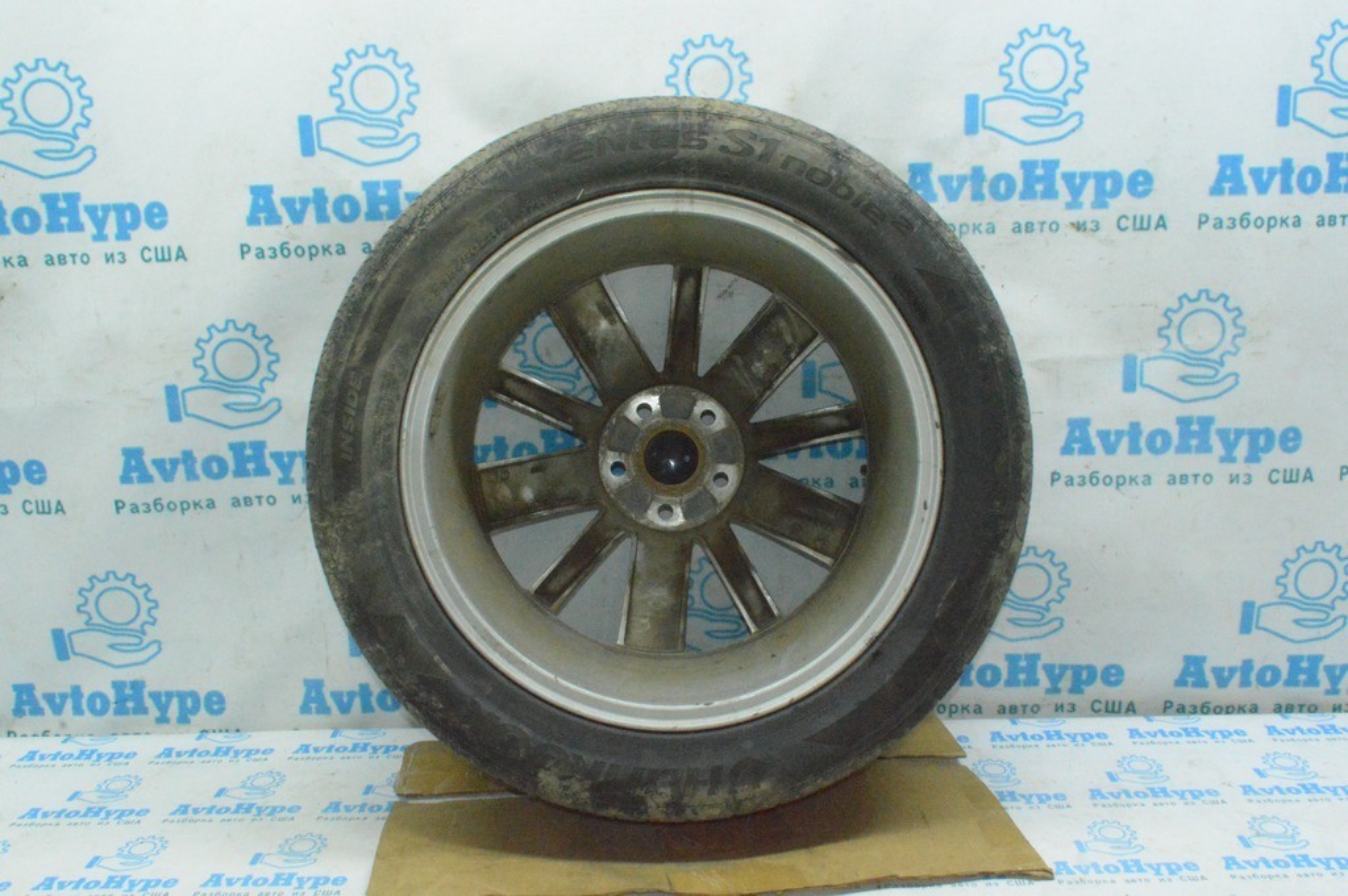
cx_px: 674
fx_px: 1235
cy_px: 448
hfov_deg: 57.3
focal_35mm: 33
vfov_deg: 39.9
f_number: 25
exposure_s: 1/50
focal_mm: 22
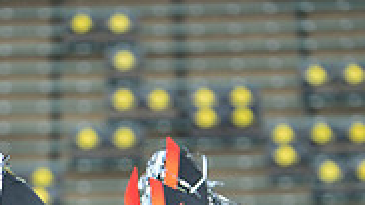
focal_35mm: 595
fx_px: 5754
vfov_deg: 2.0
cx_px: 119
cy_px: 446
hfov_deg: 3.6
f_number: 5.6
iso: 200
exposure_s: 1/500
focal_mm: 230
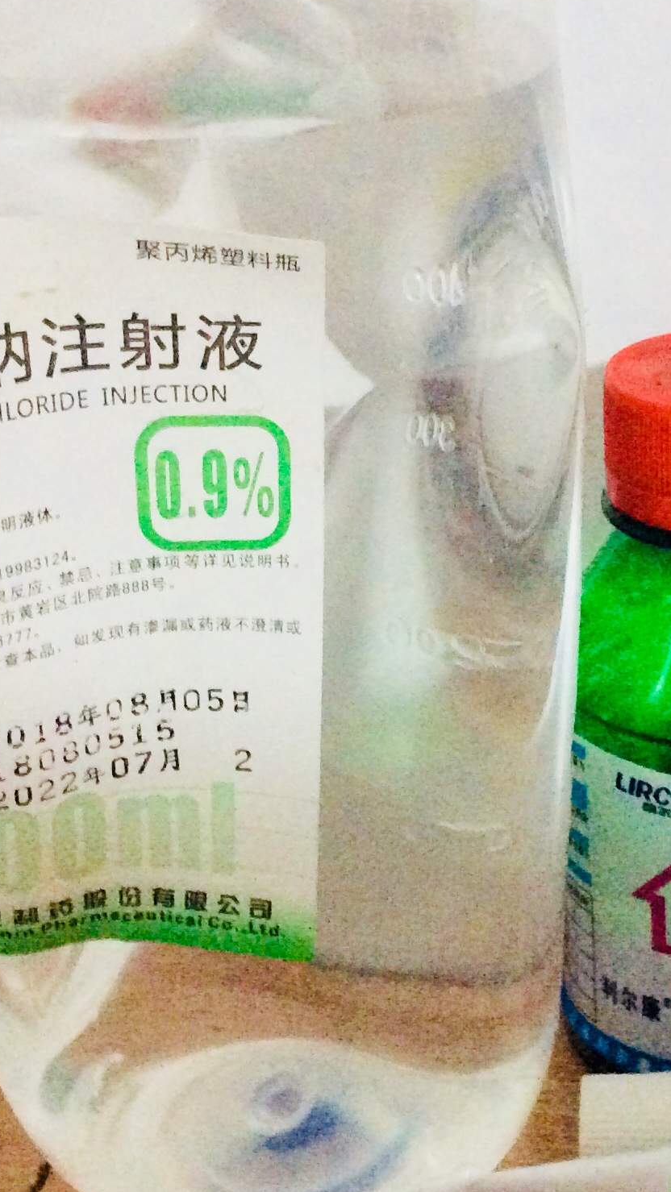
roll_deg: +2.7
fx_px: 1929
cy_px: 601
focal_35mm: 61
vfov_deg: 34.4
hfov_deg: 19.3
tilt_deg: -29.3
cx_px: 620
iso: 400
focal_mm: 3.3
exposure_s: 1/17
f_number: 2.4
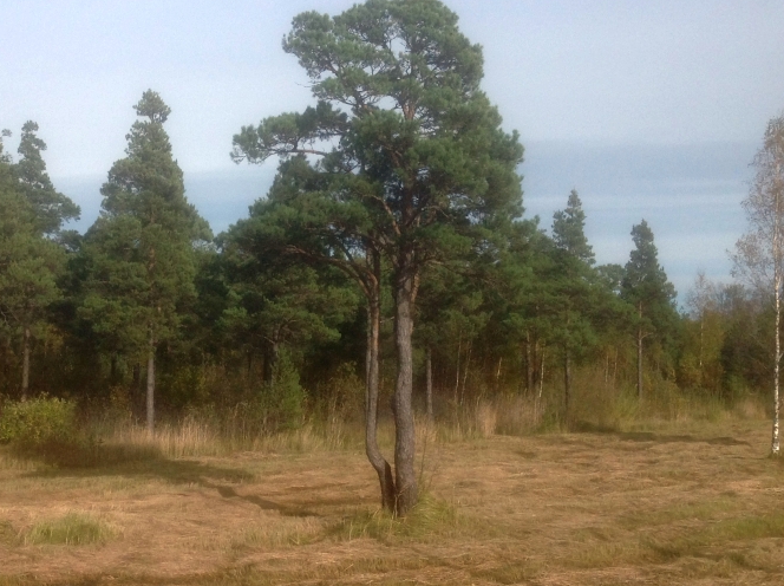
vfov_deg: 26.9
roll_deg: -0.1
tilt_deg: +0.3
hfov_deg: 35.1
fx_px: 1221
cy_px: 356
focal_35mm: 54
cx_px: 237
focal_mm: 4.28
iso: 50
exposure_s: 1/1592
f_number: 2.4
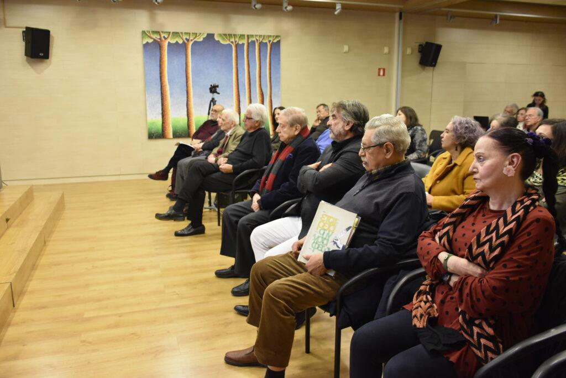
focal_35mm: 30
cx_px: 283
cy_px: 189
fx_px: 472
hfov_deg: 61.9
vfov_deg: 43.7
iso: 1600
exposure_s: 1/50
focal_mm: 20
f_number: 3.5
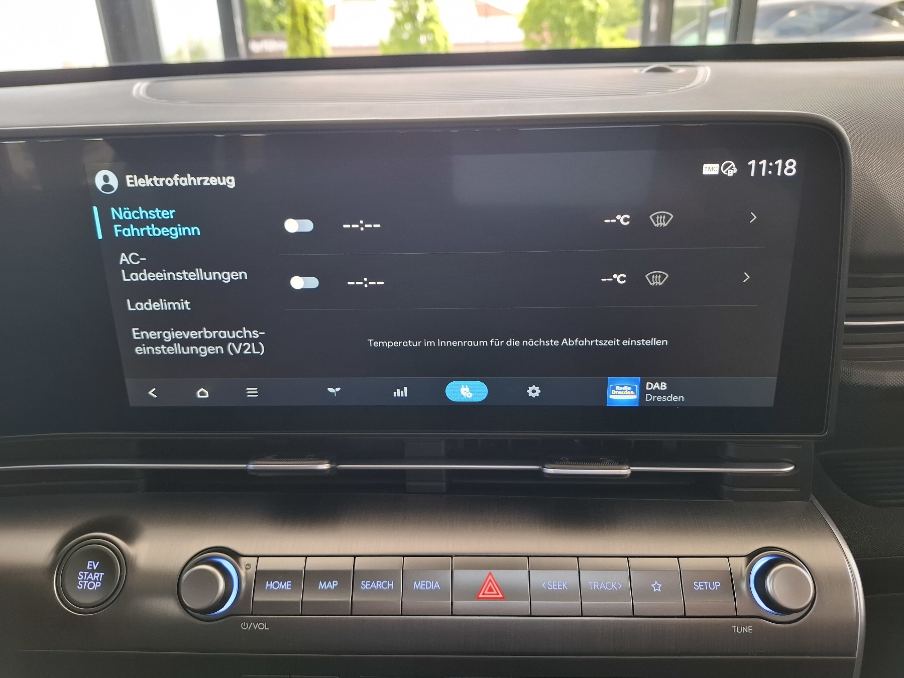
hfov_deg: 73.9
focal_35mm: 23
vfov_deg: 58.9
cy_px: 339
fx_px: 601
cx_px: 452
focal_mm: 5.54
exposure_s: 1/120
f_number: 1.8
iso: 320
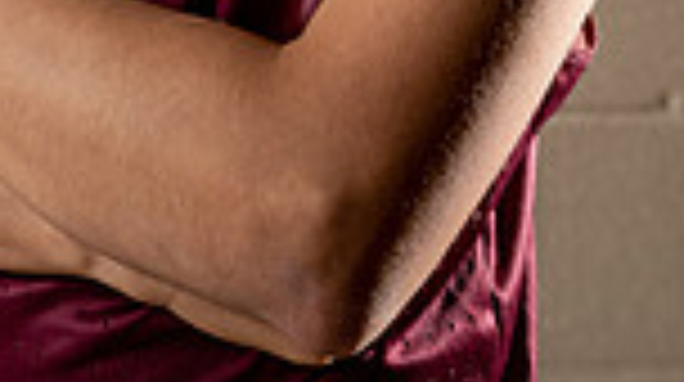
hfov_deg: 18.4
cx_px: 112
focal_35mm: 115
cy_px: -580
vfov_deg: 9.2
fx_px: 2083
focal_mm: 37
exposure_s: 1/250
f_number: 4.5
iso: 400
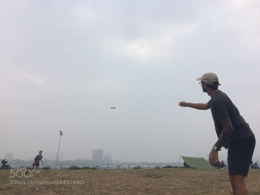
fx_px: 218
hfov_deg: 61.7
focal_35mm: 29
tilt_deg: +15.8
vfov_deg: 48.2
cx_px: 130
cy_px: 98
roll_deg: +0.5
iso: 32
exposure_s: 1/578
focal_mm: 4.15
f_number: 2.2
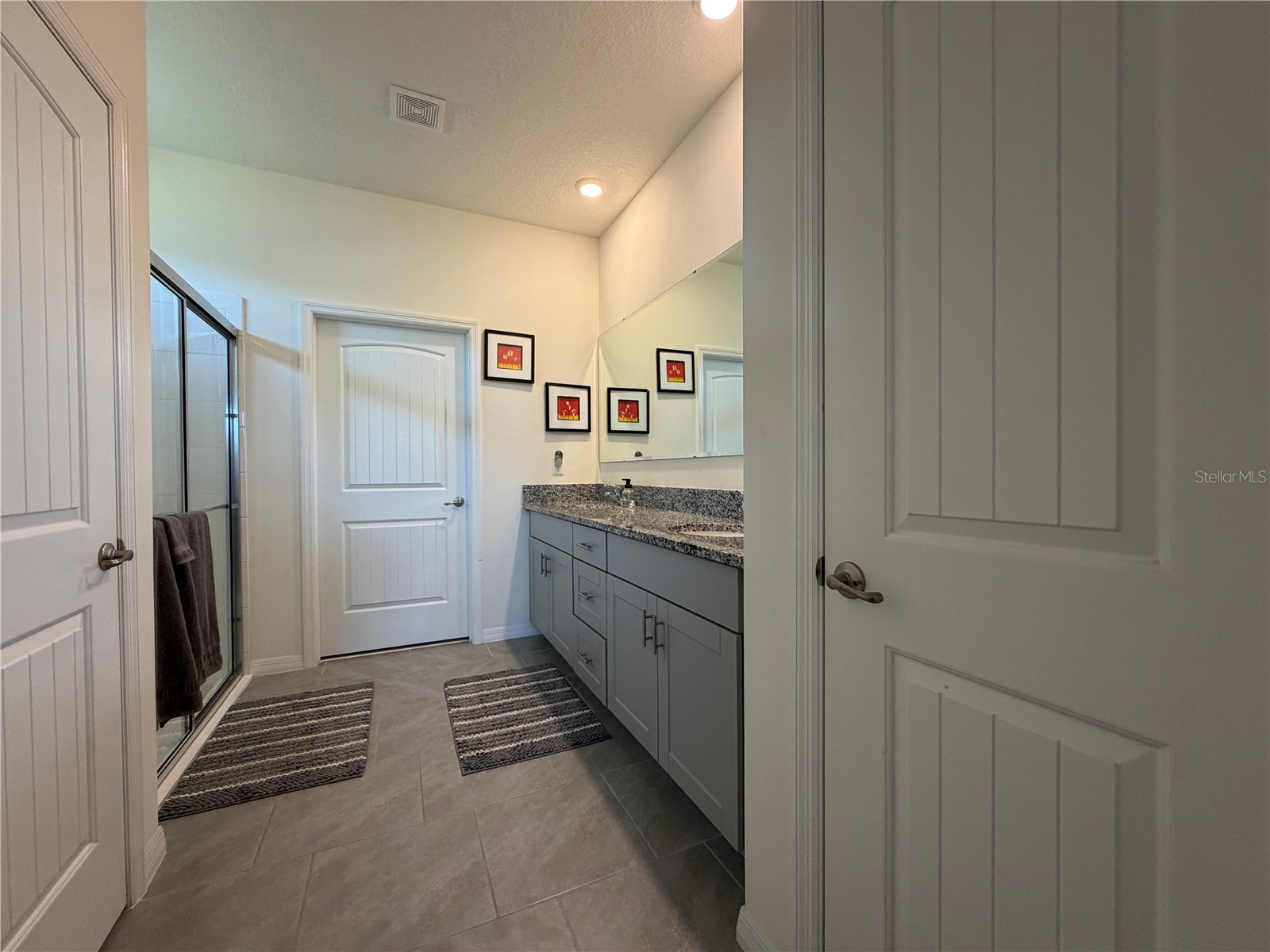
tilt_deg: -0.7
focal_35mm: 14
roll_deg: +0.6
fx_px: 514
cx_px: 635
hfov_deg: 102.1
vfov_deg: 85.7
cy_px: 476
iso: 320
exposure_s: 1/120
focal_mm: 2.22
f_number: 2.2
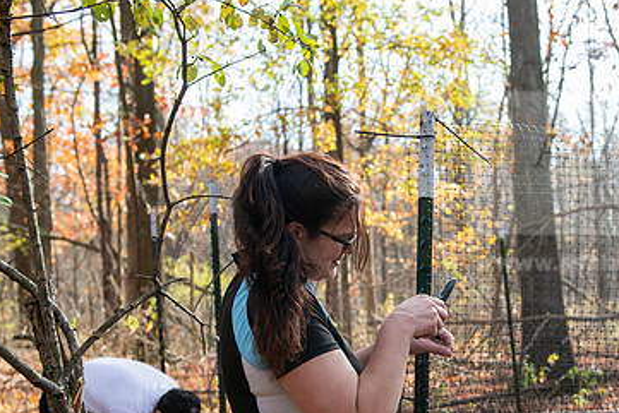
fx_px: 1049
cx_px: 417
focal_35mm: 61
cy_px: 299
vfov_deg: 22.1
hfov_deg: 32.6
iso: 400
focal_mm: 38
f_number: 4
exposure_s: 1/500
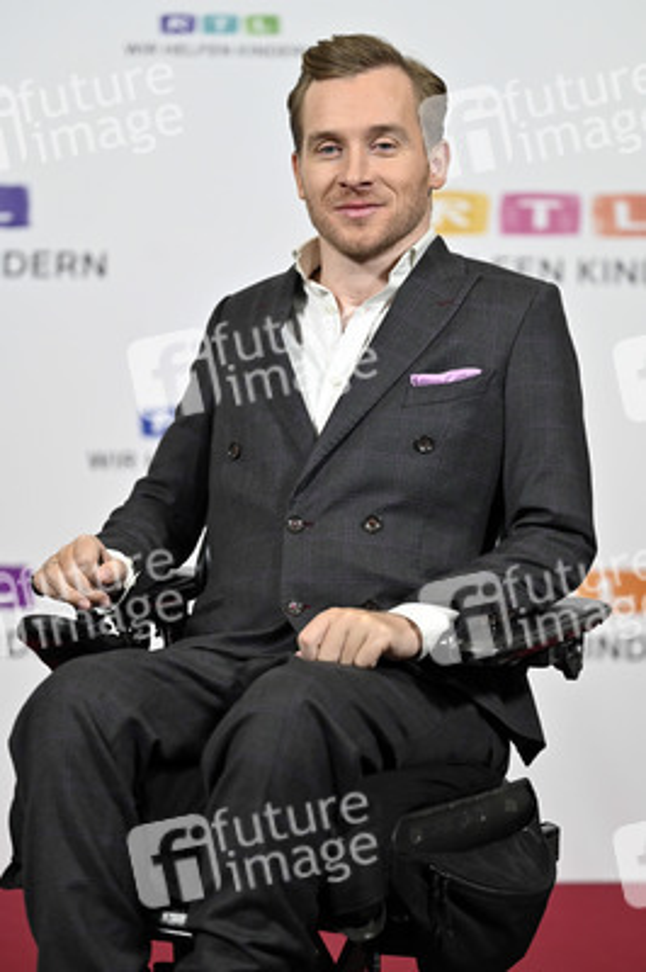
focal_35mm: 97
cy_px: 486
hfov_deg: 14.1
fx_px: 2615
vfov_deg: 21.0
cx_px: 323
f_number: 2.8
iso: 1000
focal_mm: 97
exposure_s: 1/640
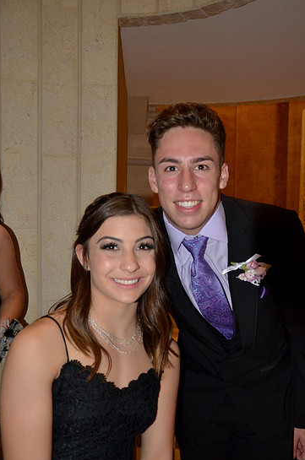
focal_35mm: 34
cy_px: 236
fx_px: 428
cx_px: 158
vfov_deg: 56.5
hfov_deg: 39.2
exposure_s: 1/30
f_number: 3.5
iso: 800
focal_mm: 21
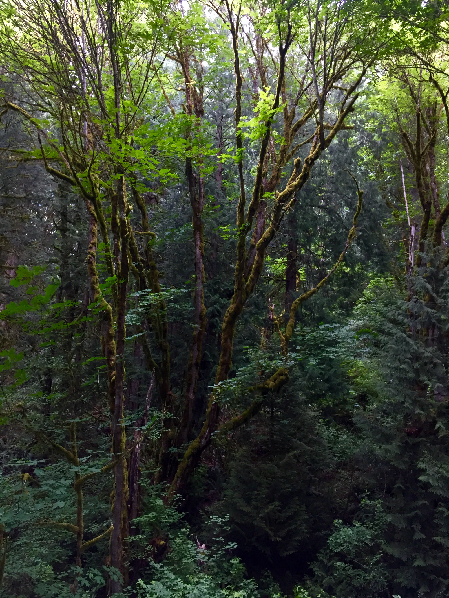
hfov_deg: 48.2
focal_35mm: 29
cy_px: 299
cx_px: 224
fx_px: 502
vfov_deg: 61.7
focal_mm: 4.15
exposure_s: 1/30
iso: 50
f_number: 2.2
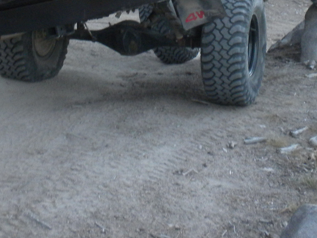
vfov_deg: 14.1
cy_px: -49
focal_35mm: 102
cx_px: 130
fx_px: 934
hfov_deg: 19.2
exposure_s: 1/70.2
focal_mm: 6.6
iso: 231
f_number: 3.5
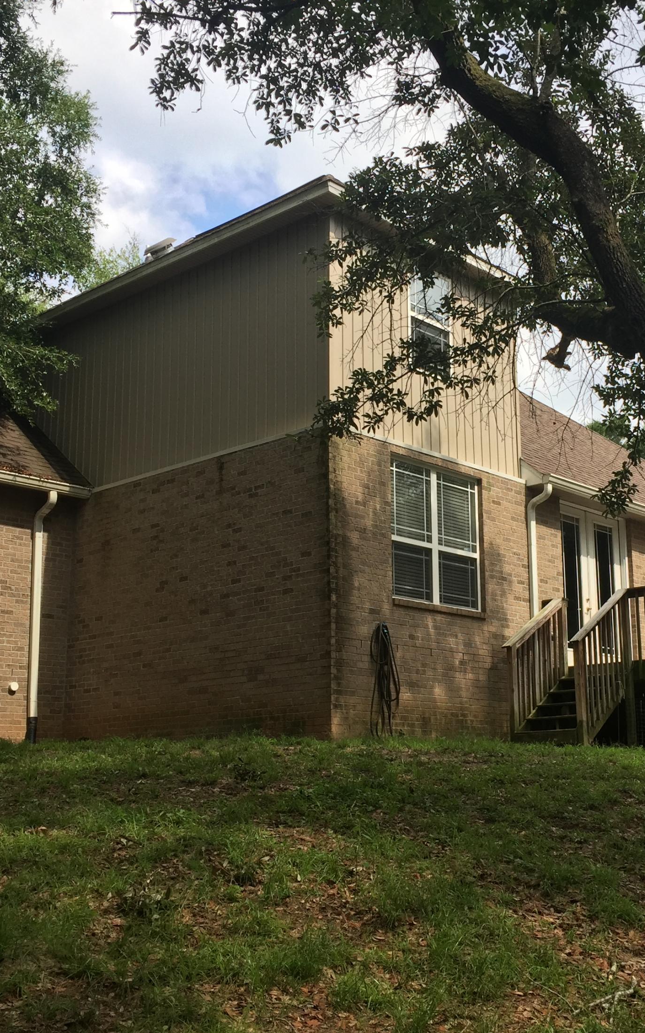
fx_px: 1182
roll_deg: +0.0
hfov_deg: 30.3
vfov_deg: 47.2
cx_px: 441
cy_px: 528
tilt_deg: +13.9
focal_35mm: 42
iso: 32
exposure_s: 1/879
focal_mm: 4.15
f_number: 2.2
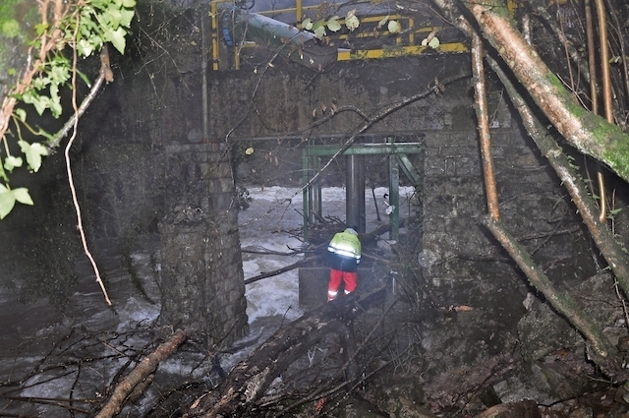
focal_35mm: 32
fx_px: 550
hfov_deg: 59.6
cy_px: 209
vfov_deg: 41.6
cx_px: 314
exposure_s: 1/60
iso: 800
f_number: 3.8
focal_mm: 21
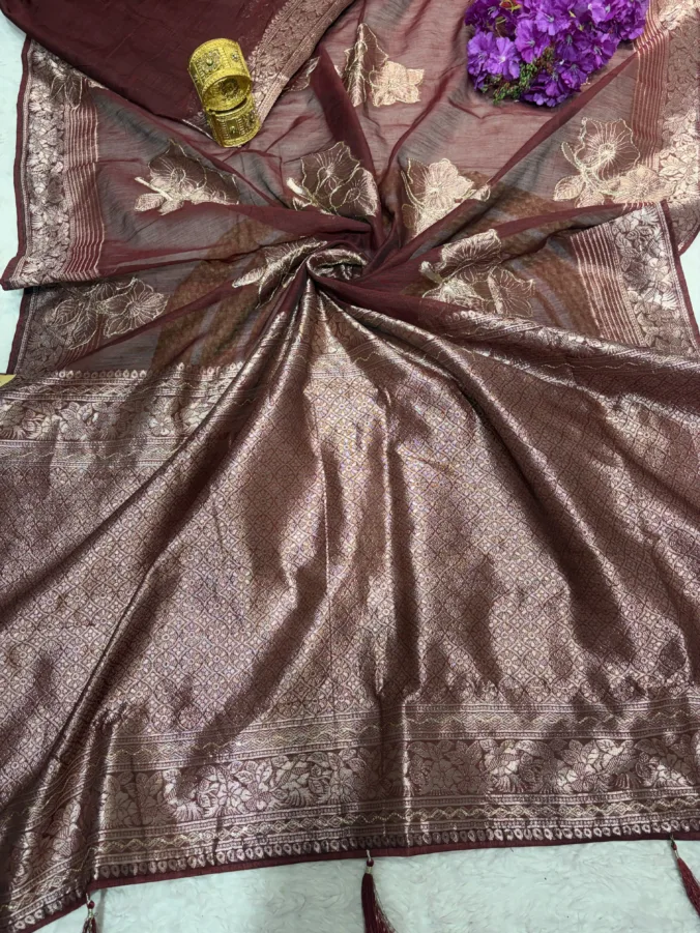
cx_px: 350
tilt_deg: -69.4
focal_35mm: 26
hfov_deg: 53.1
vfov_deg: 67.3
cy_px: 466
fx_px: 701
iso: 32
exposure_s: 1/100
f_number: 1.6
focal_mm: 5.96
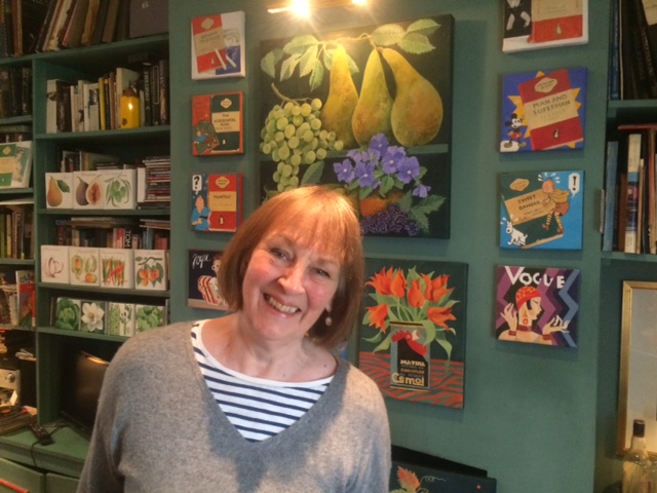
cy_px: 246
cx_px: 328
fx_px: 550
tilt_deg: -4.3
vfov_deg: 48.2
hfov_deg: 61.7
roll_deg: +0.1
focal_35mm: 29
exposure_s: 1/33
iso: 320
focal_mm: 4.15
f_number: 2.2
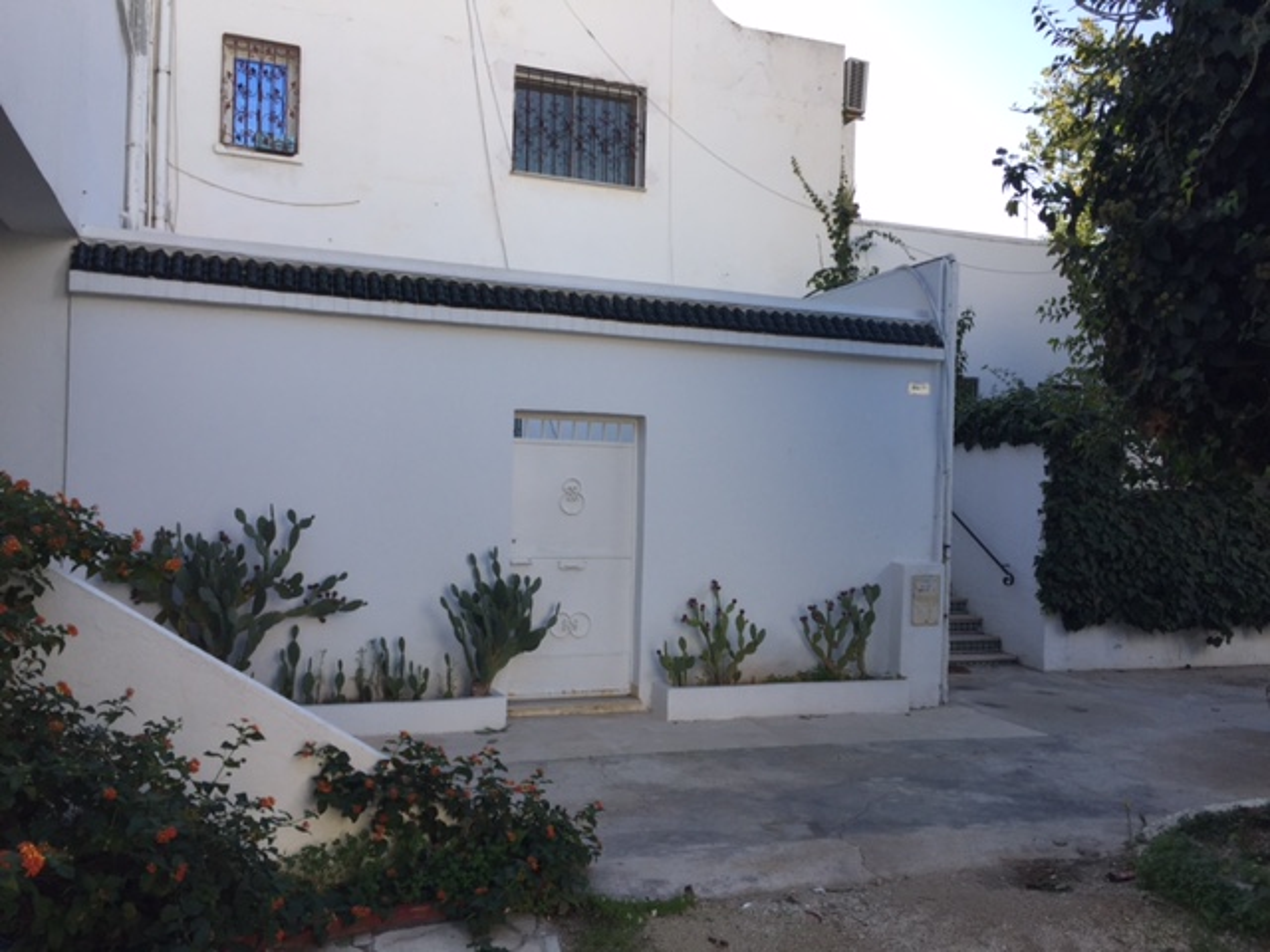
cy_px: 476
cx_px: 635
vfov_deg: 48.2
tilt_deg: +2.1
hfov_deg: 61.7
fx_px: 1064
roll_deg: -2.2
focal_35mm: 29
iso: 32
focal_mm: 4.15
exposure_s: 1/746
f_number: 2.2
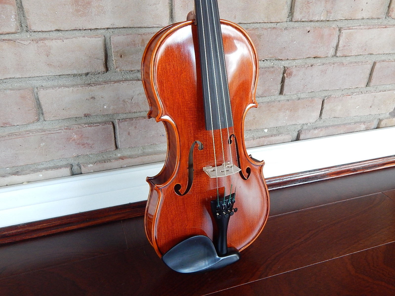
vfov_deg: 45.4
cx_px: 198
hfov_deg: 58.4
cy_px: 148
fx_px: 354
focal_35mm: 31
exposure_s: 1/50
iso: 400
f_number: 3.2
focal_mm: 5.6
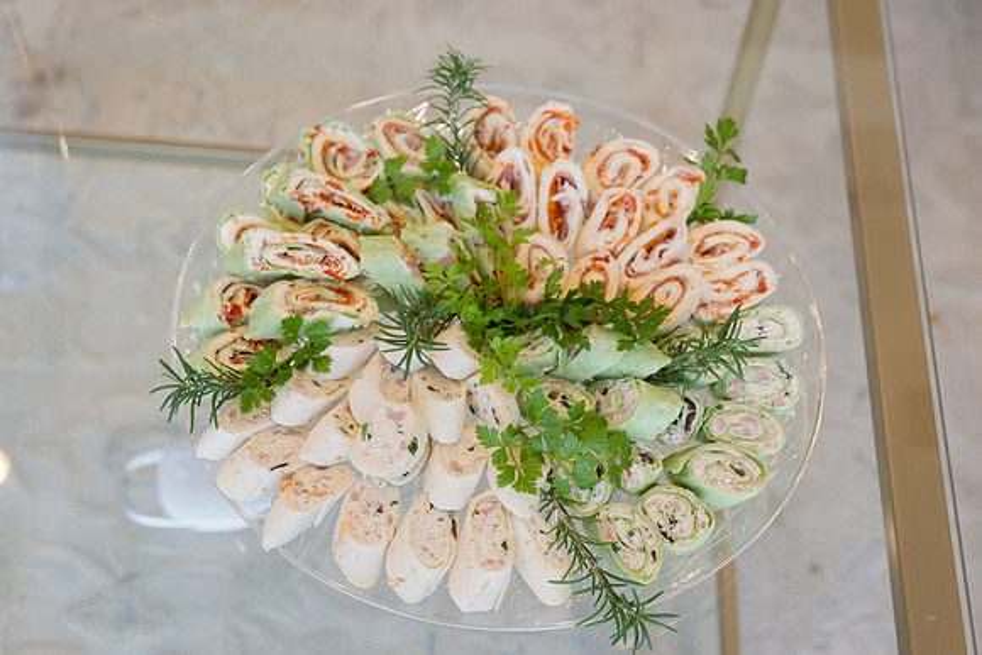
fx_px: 1592
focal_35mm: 58
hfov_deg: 34.3
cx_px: 489
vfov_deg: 23.3
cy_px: 330
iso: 800
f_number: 5.6
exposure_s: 1/100
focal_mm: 56
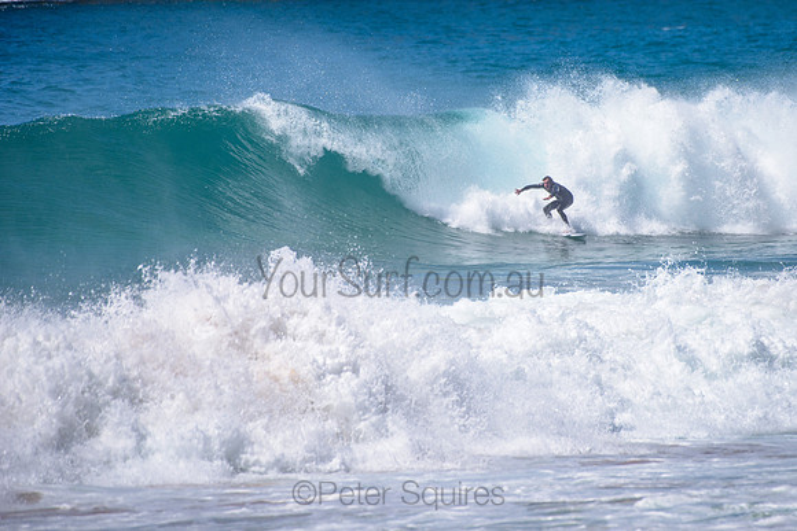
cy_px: 206
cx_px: 488
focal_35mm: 613
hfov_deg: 3.4
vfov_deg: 2.2
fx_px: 13570
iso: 90
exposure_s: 1/2000
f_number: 5.6
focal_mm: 500
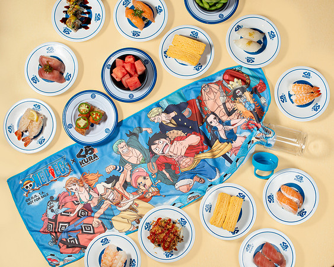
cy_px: 134
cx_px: 196
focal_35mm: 56
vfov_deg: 27.0
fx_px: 556
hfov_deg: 33.4
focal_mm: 50
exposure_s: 1/200
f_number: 5.6
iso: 250
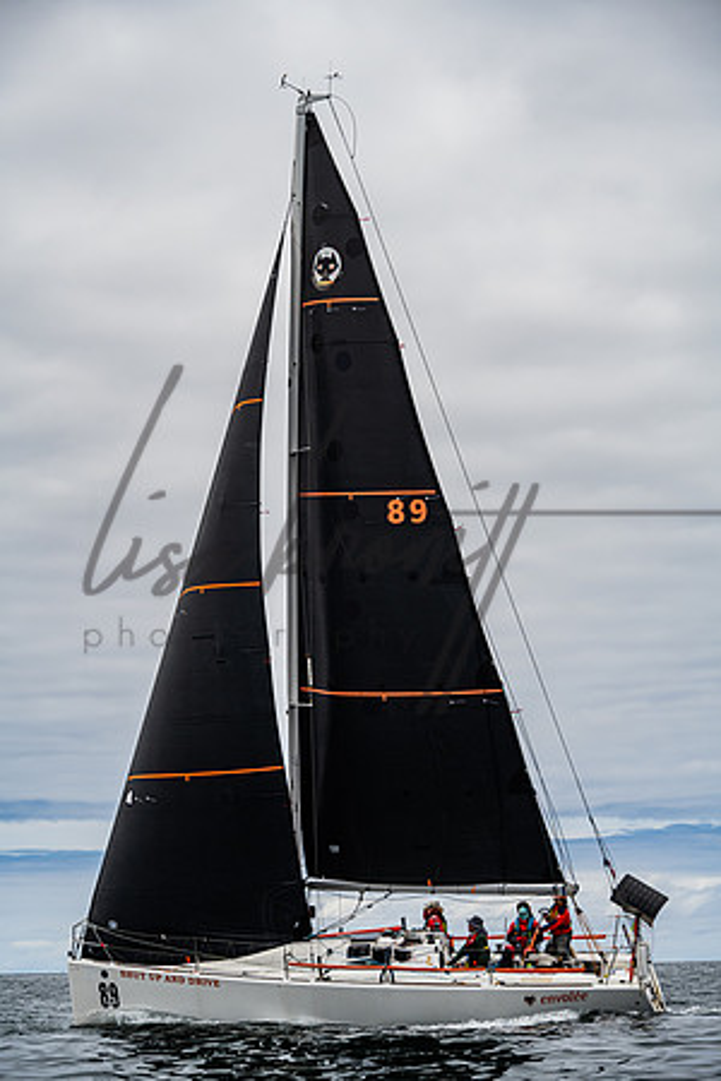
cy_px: 540
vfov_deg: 19.5
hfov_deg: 13.0
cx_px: 360
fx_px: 3154
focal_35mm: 105
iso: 640
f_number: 7.1
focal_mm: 105
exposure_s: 1/3200
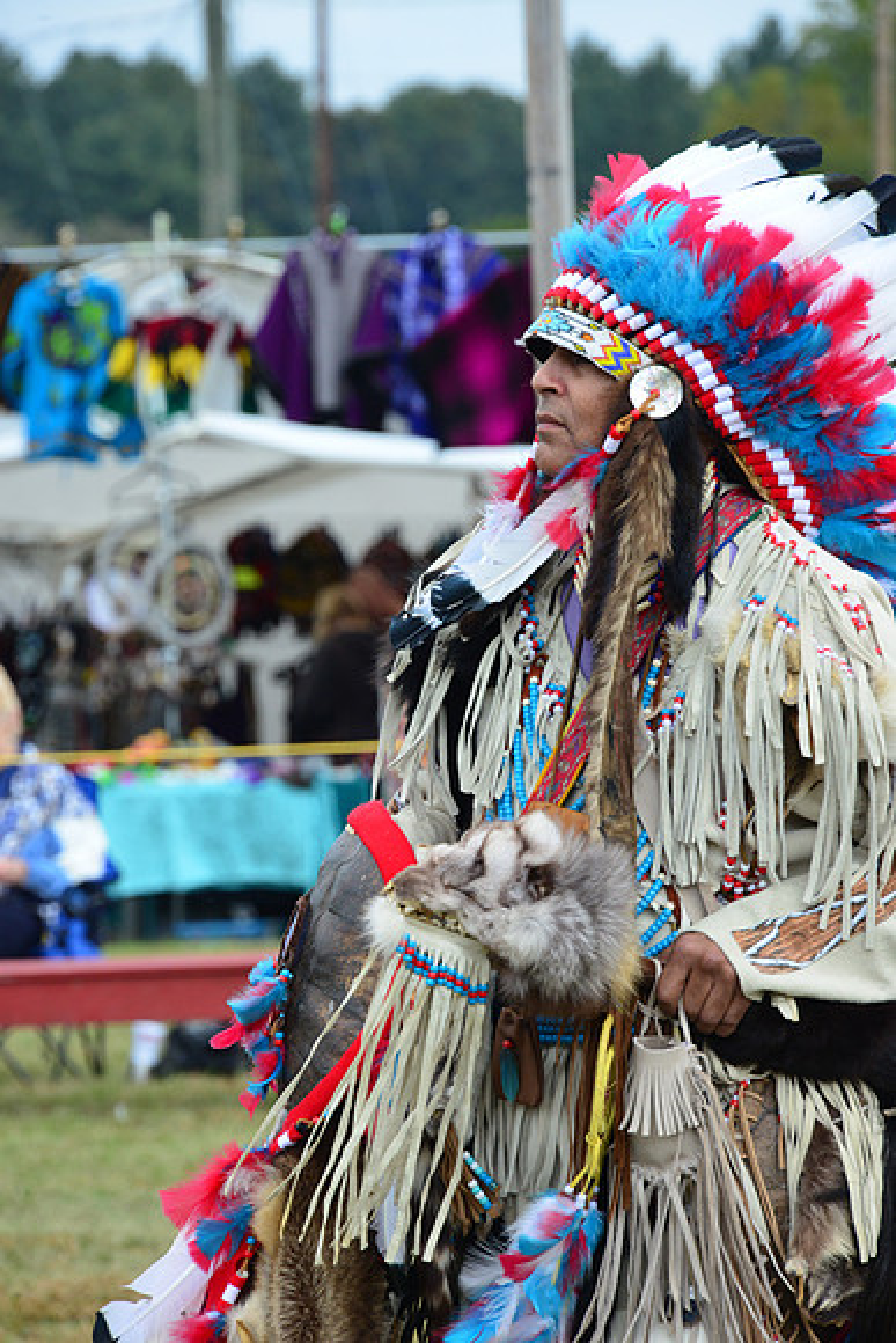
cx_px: 448
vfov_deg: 6.9
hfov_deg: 4.6
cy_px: 672
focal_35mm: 300
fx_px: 11192
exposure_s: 1/640
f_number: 13
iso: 1600
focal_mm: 300
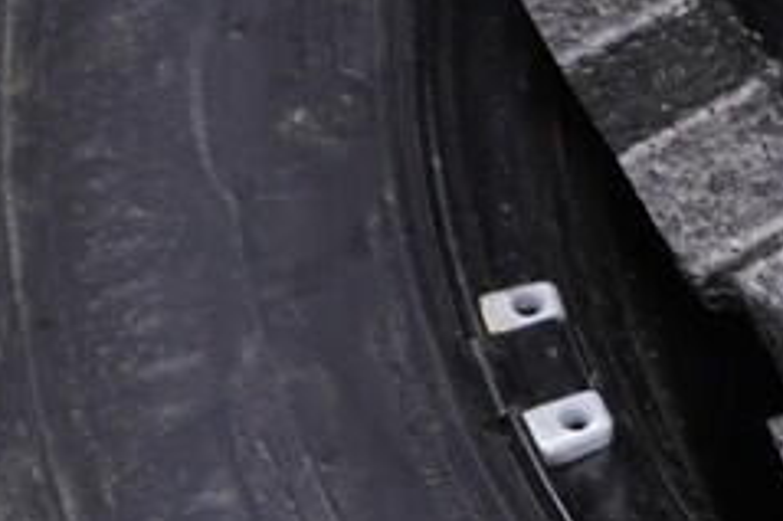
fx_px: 4716
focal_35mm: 217
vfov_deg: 6.3
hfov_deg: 8.9
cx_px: 1632
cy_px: -36
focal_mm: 24
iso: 250
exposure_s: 1/40
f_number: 2.8
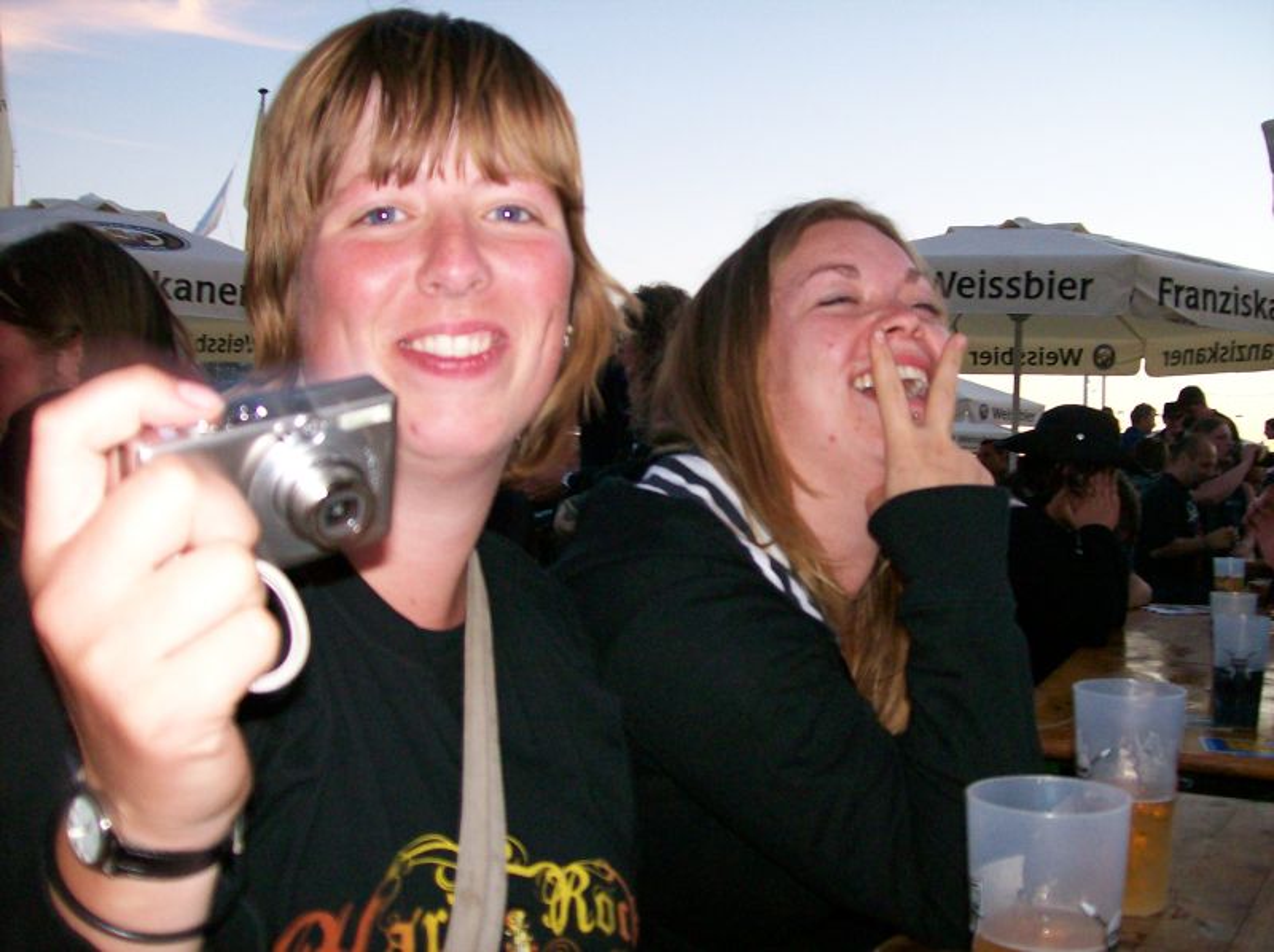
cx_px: 637
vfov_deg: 39.6
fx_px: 1323
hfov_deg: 51.4
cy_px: 476
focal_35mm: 36
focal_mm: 6
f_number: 2.7
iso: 140
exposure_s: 1/64
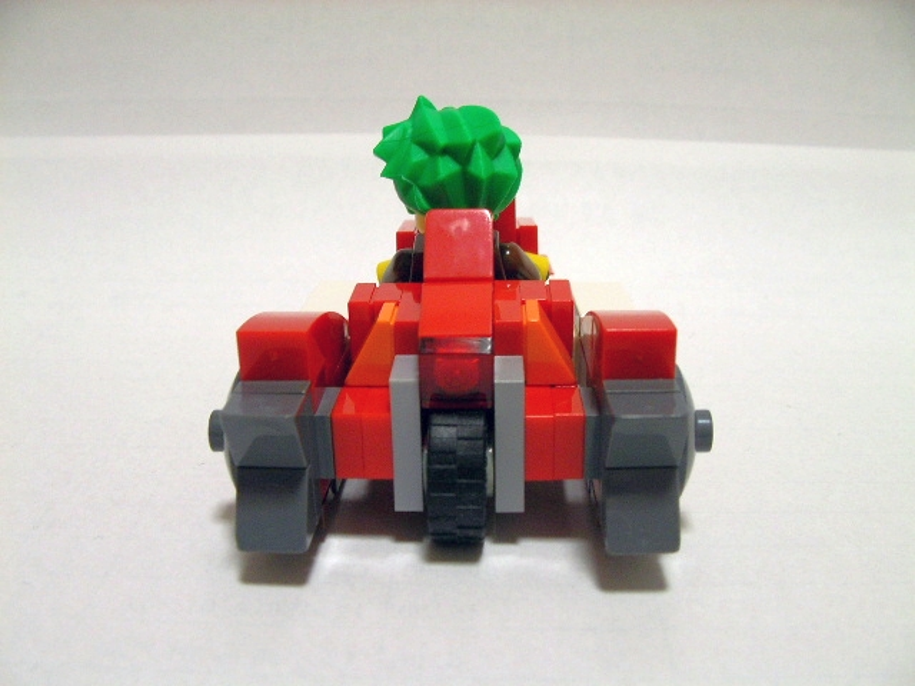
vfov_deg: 37.7
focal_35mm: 38
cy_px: 343
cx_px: 458
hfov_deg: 49.0
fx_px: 1004
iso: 100
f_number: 3.5
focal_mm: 5.8
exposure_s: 1/14.8
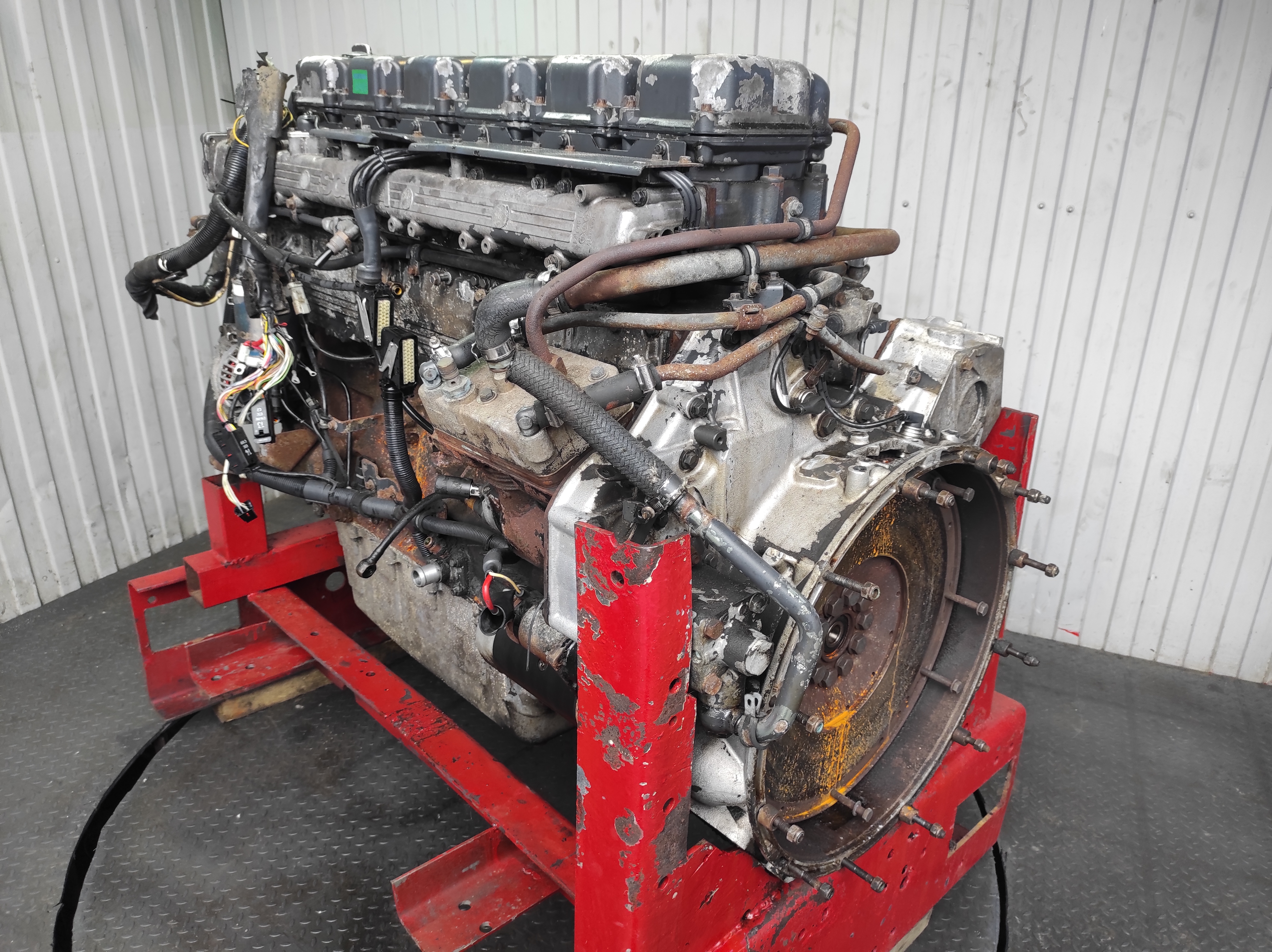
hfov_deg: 69.4
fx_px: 918
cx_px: 636
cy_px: 476
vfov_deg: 54.8
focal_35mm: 25
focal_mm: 5.43
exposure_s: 1/50
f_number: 1.89
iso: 149
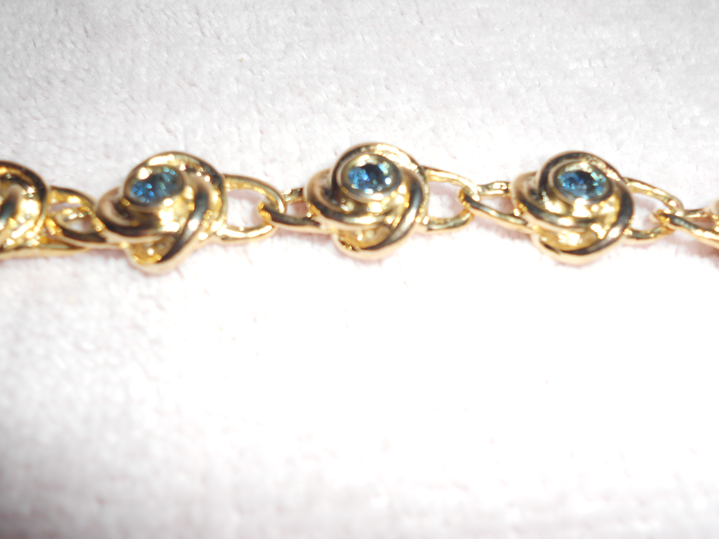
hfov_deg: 56.8
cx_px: 360
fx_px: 665
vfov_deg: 44.2
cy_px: 270
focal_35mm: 32
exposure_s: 1/25
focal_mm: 5.8
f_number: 8.8
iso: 80
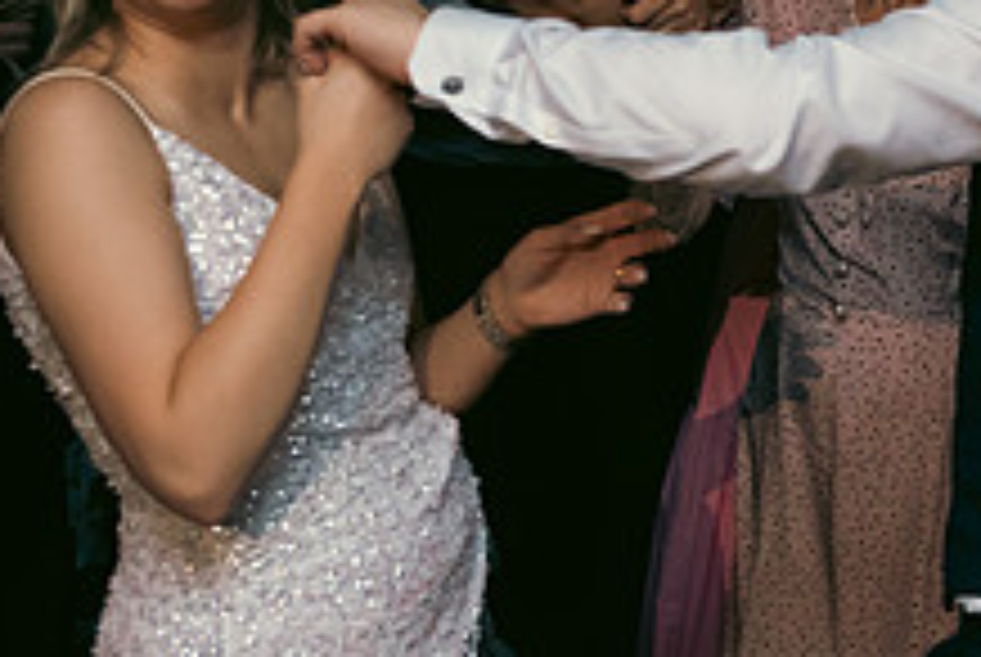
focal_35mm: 93
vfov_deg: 14.7
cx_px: 770
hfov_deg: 21.6
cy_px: 137
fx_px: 2538
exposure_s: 1/160
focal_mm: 35
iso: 800
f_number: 3.5
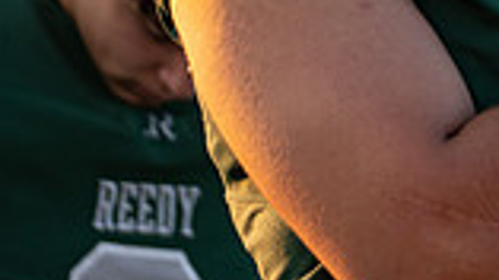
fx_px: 6359
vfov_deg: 2.5
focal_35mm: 481
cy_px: -282
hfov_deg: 4.5
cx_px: 559
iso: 160
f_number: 2.8
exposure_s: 1/320
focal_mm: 124
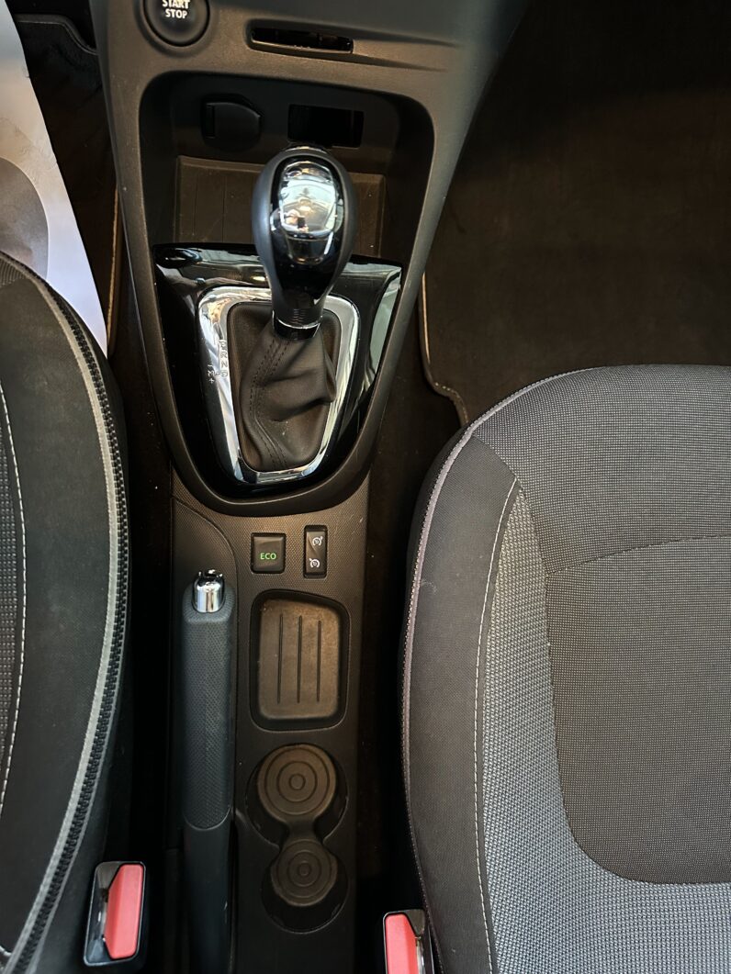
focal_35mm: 24
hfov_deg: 56.8
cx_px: 366
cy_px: 487
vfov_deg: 71.6
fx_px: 676
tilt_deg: -76.7
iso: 1250
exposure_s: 1/30
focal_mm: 6.86
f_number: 1.78
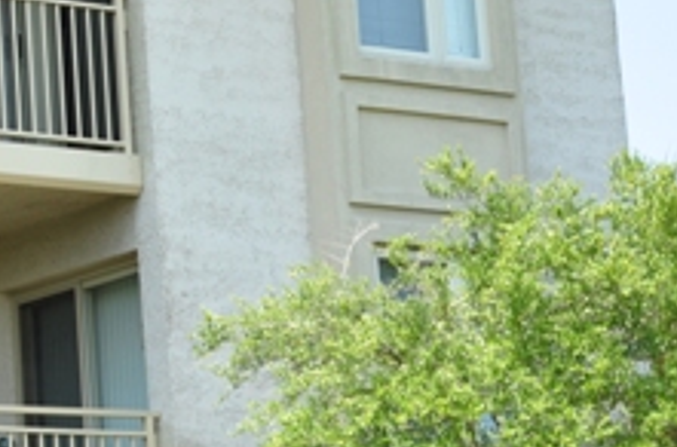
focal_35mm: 148
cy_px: 237
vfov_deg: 9.2
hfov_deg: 13.5
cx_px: -126
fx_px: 2775
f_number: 11
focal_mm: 34
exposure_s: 1/30
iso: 200
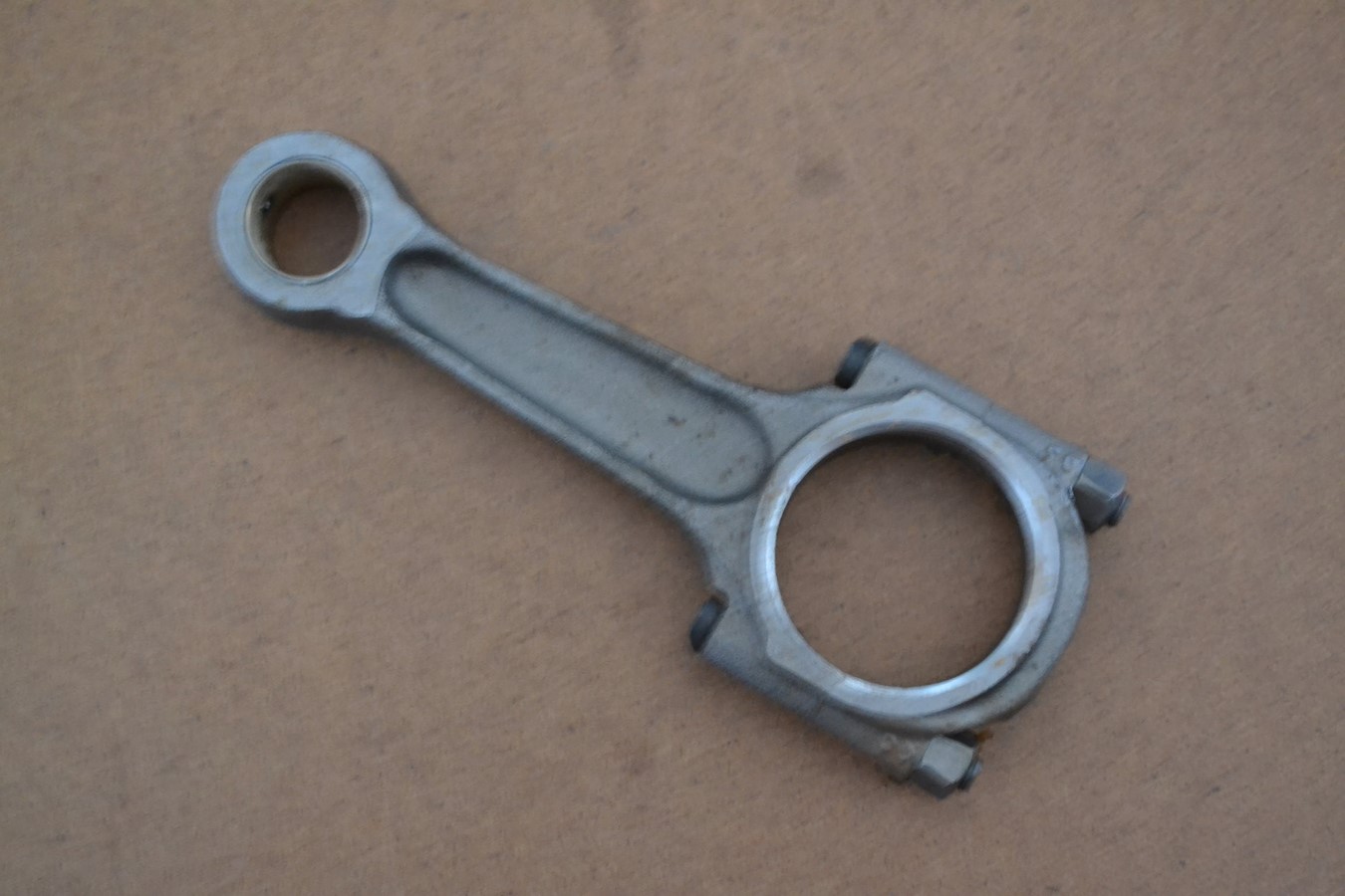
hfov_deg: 33.4
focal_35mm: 60
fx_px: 2241
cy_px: 448
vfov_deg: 22.6
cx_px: 672
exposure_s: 1/4
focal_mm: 40
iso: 3200
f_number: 5.3
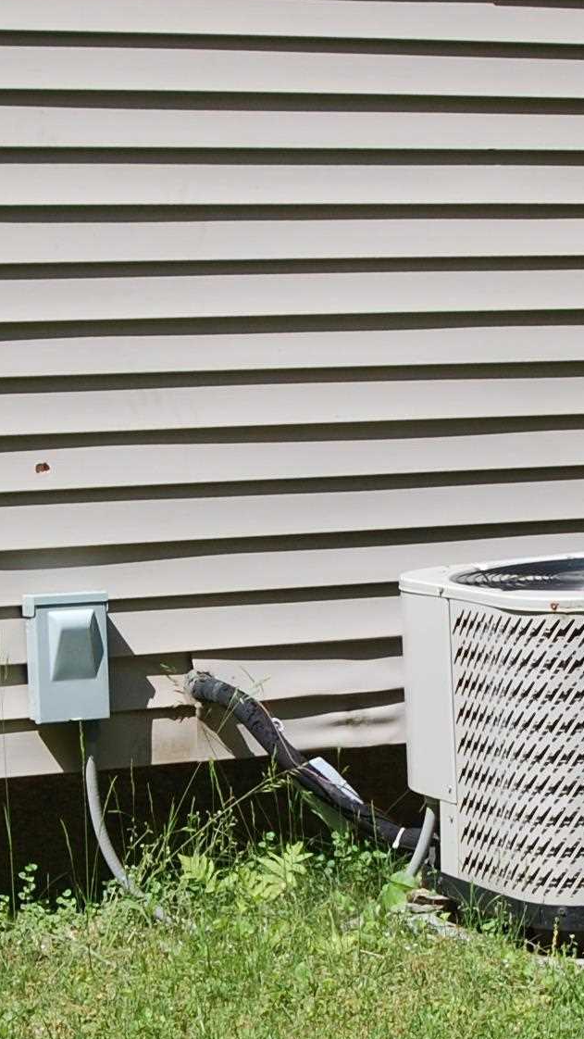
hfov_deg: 11.9
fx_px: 2781
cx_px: 130
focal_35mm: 101
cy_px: 681
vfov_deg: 21.1
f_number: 9
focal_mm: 24
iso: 200
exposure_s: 1/320
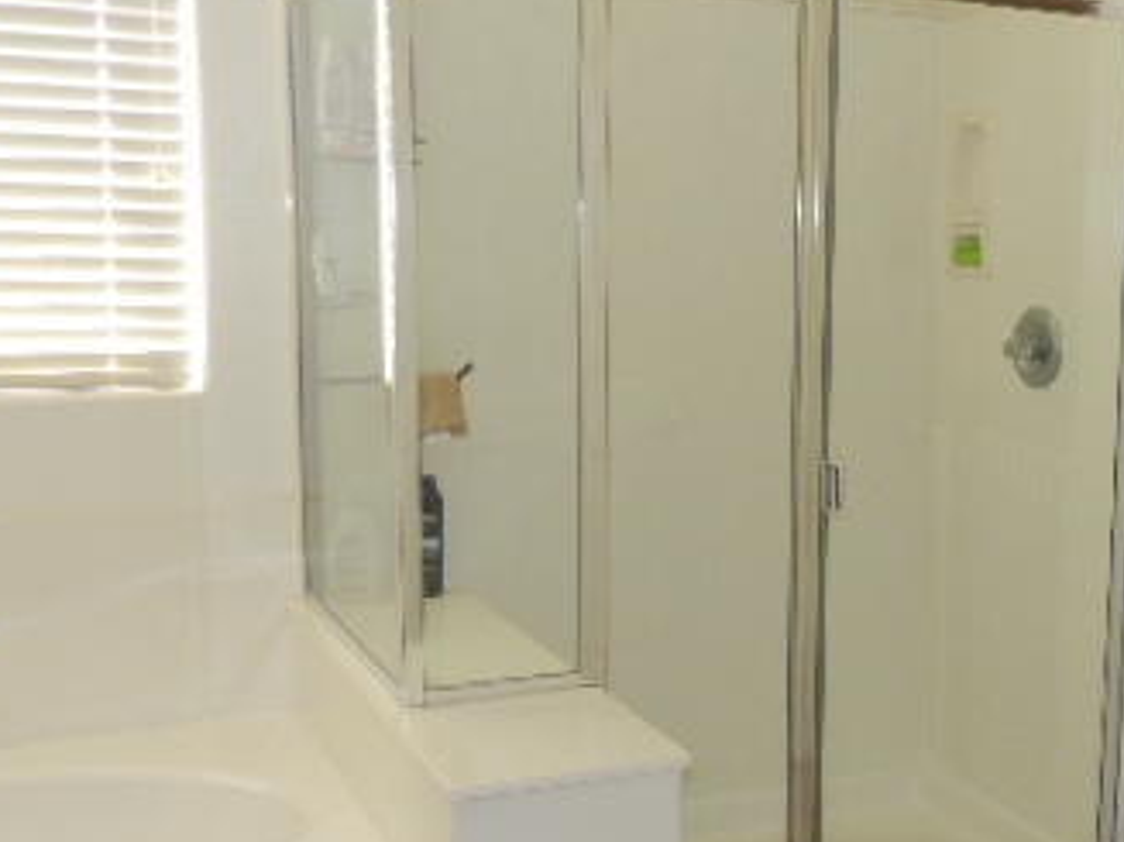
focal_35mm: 47
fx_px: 1526
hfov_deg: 39.4
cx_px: 835
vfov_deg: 30.8
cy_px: 474
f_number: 3
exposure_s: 1/40
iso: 360
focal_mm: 4.3
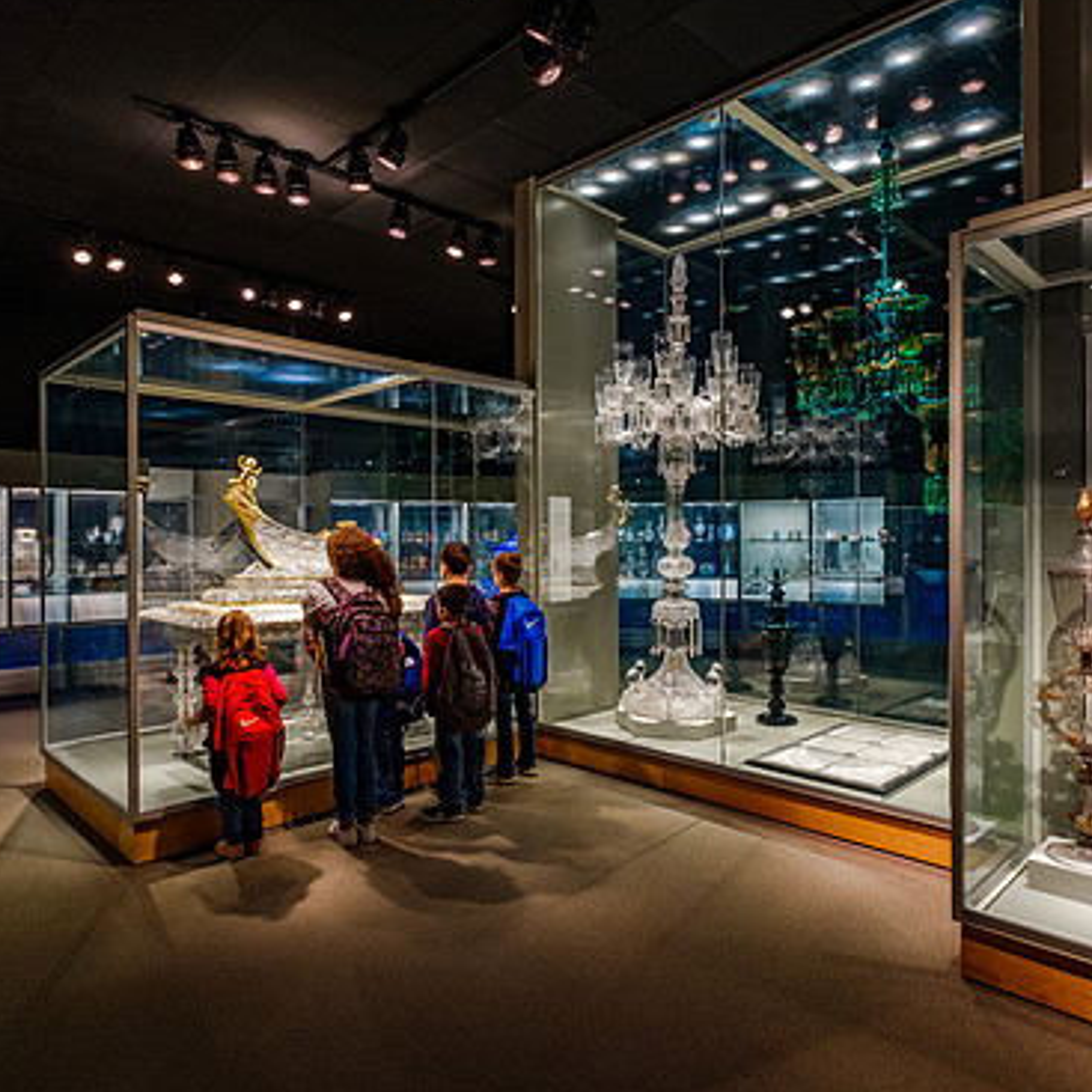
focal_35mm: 21
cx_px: 571
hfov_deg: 72.1
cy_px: 539
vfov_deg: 72.1
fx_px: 749
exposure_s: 1/3
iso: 800
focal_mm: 10
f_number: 8
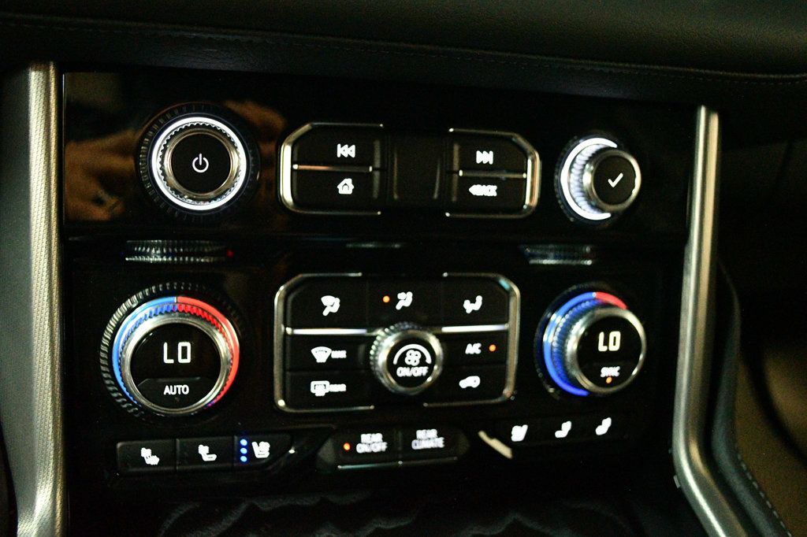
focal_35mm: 36
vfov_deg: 36.8
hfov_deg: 53.1
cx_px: 404
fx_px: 807
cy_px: 268
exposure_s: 1/60
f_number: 4
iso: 12800
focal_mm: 24
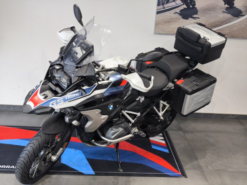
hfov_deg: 41.2
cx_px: 124
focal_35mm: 46
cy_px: 92
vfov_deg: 31.5
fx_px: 328
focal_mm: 6.57
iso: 200
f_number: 1.6
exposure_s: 1/100
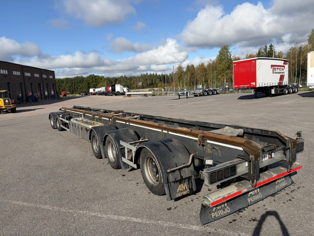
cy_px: 118
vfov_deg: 53.1
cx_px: 157
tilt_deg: -7.6
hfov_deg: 67.3
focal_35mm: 26
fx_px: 236
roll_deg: +3.6
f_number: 1.6
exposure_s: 1/5348
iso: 50
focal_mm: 5.96
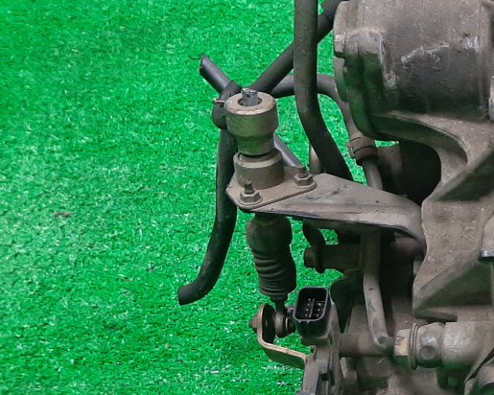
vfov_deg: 21.6
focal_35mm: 71
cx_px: 688
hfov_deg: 23.0
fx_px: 1038
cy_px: 203
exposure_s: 1/50
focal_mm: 3.93
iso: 176
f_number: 1.7
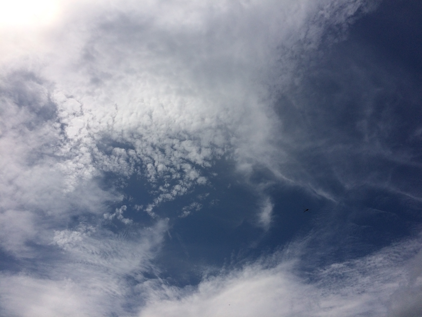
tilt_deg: +46.4
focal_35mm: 29
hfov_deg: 61.7
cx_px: 211
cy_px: 158
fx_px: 354
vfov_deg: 48.2
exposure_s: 1/10309
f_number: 2.2
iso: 32
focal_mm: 4.15
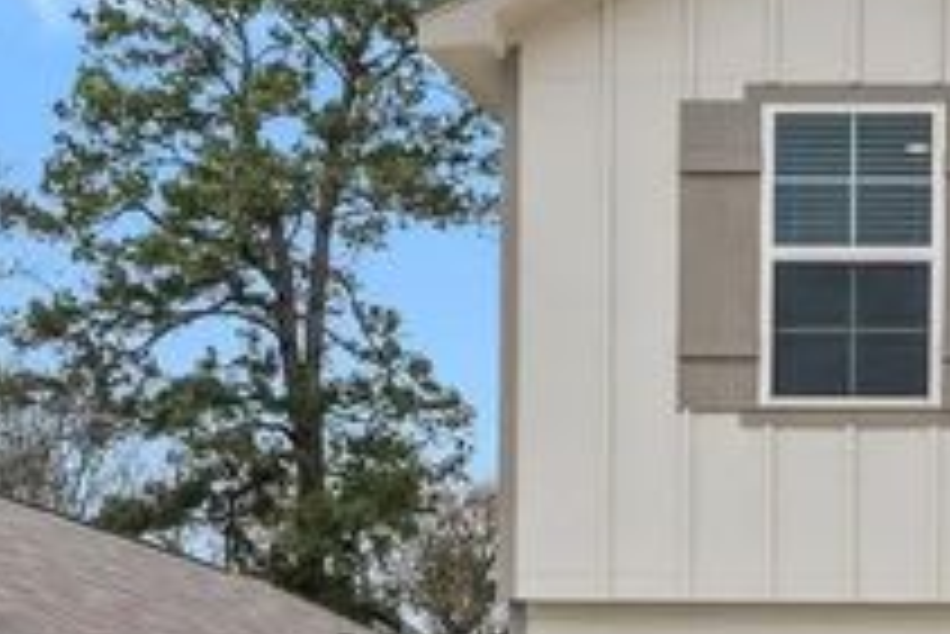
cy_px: 911
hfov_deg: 18.0
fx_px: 2732
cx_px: 1337
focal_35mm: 103
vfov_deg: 12.7
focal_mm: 21.3
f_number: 11
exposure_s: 1/800
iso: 640
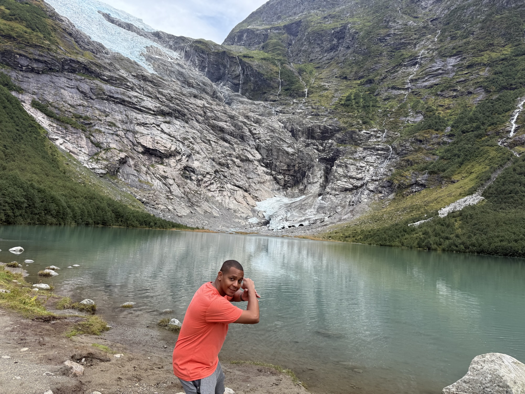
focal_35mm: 24
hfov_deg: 71.6
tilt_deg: +6.8
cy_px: 197
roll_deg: -4.0
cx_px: 262
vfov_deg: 56.8
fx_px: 364
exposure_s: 1/1337
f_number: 1.78
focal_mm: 6.76
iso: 80
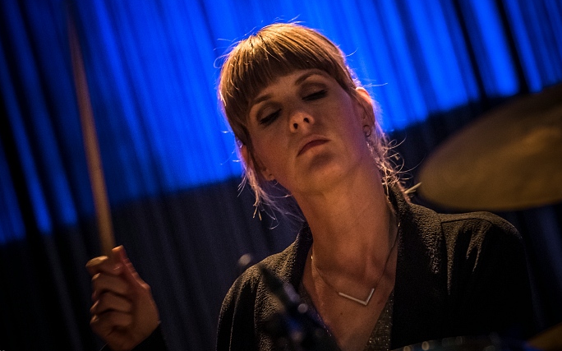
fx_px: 4930
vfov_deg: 4.1
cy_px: 178
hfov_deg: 6.5
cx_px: 283
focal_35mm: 322
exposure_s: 1/80
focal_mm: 200
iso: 2500
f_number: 2.8
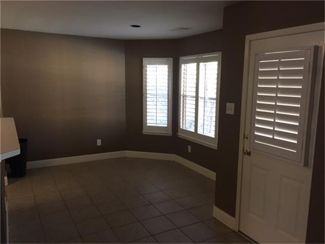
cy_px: 122
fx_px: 272
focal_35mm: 29
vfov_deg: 48.2
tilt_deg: -8.6
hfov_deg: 61.7
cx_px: 162
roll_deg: -0.2
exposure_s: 1/20
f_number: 2.2
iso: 200
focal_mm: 4.15
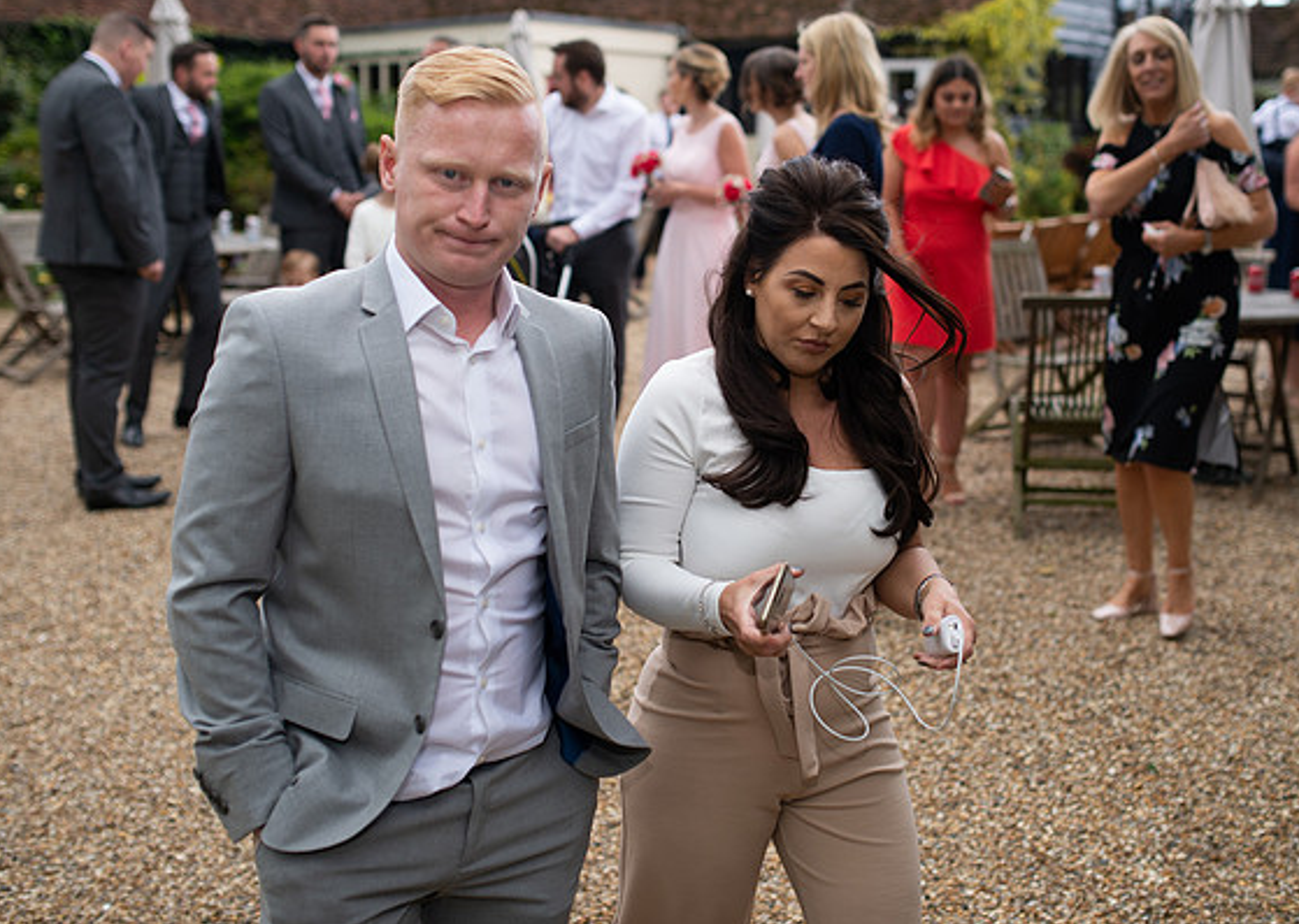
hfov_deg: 43.6
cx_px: 720
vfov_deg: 31.8
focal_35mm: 44
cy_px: 373
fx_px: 1622
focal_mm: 35
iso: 100
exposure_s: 1/800
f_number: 2.2
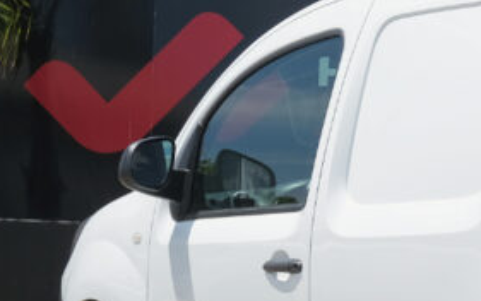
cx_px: 702
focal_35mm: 141
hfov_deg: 14.0
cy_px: 281
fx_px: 1849
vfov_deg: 9.3
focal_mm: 25.6
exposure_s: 1/400
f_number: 9
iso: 160
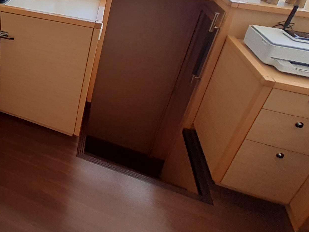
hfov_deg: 50.7
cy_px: 19
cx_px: -9
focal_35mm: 27
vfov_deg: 46.0
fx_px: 241
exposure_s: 1/127
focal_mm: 1.13
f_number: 2.2
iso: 40
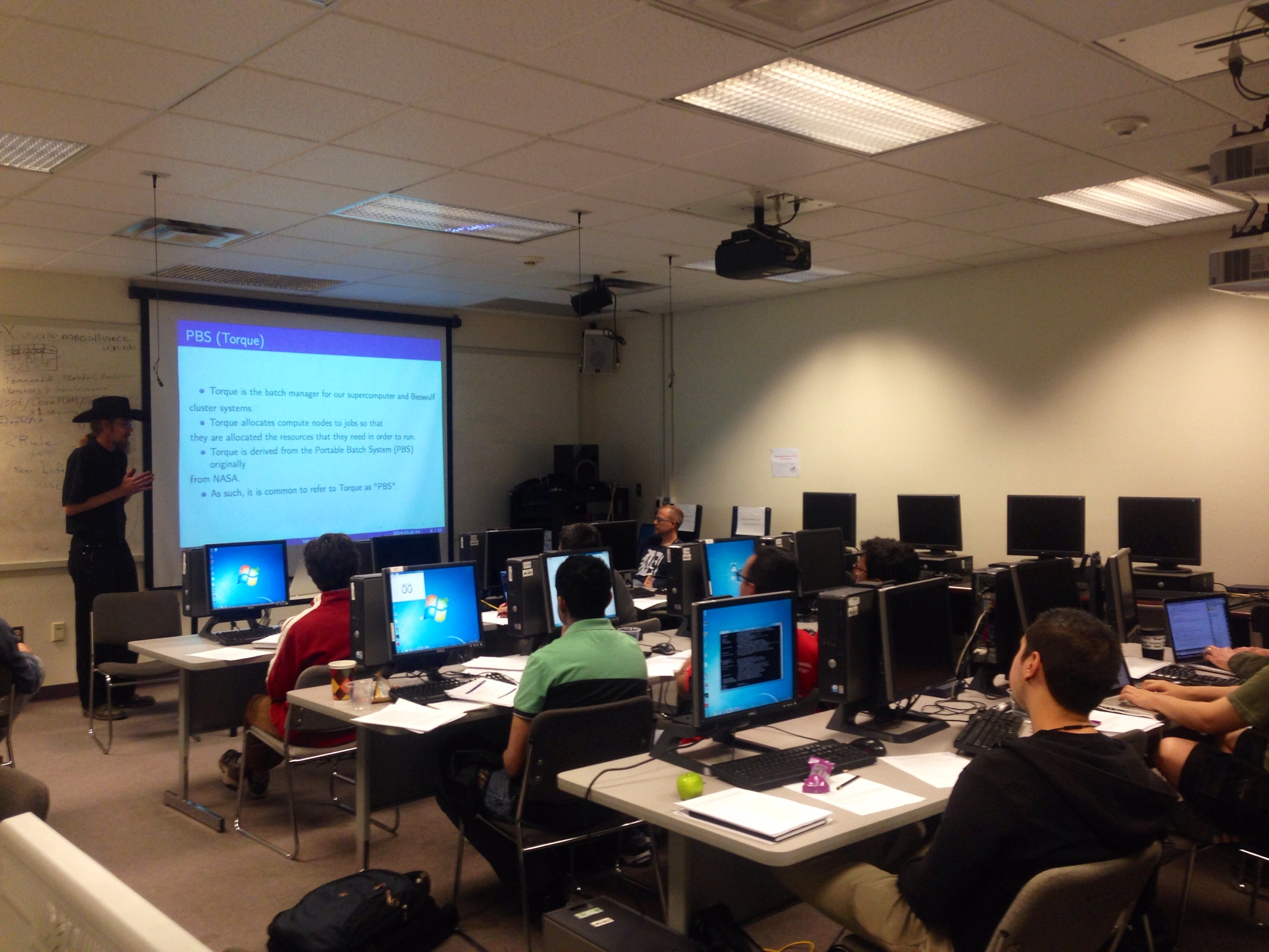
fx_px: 1210
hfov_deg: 55.4
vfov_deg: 42.9
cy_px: 476
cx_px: 634
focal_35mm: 33
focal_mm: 4.12
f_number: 2.4
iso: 80
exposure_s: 1/20
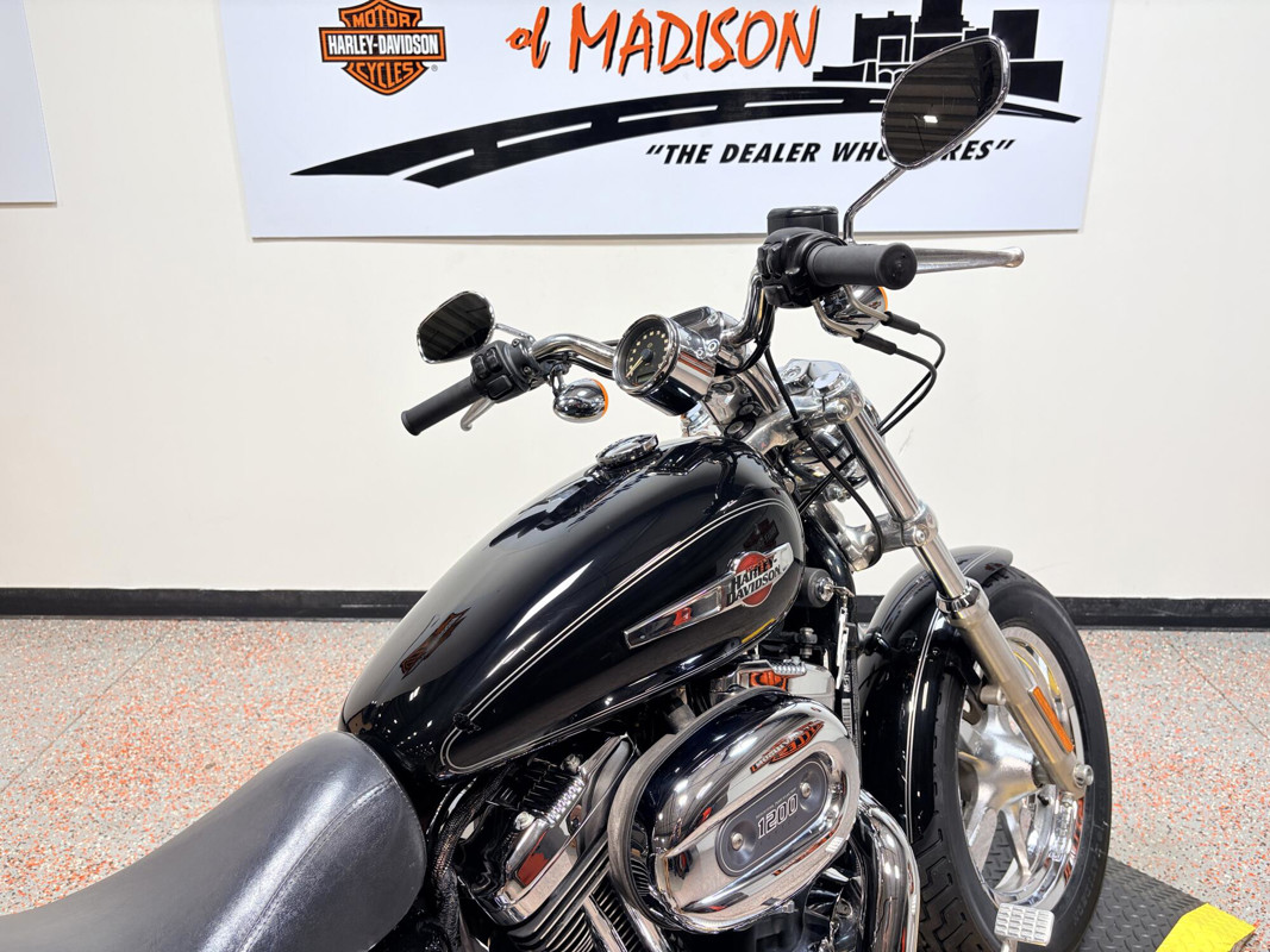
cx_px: 635
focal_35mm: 26
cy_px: 476
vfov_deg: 53.1
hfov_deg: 67.3
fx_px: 954
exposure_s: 1/120
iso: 32
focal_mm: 5.96
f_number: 1.6
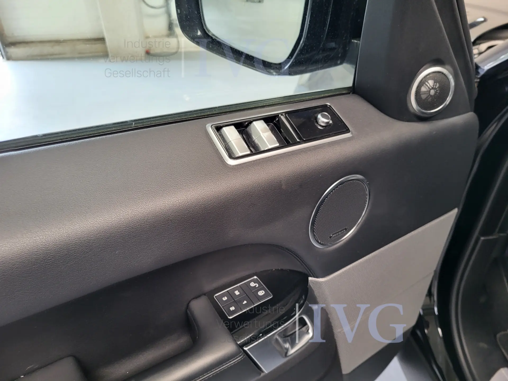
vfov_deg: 53.1
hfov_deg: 67.3
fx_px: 382
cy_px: 190
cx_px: 254
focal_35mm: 26
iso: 200
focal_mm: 5.4
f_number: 1.8
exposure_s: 1/50
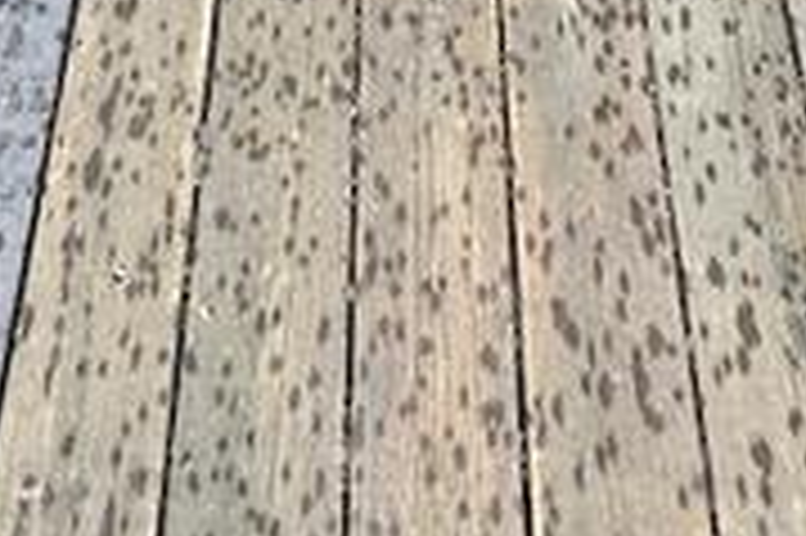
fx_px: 1566
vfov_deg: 17.4
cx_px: 446
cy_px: -273
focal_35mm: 70
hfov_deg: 28.8
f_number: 2.2
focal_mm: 2.22
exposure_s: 1/99
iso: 125
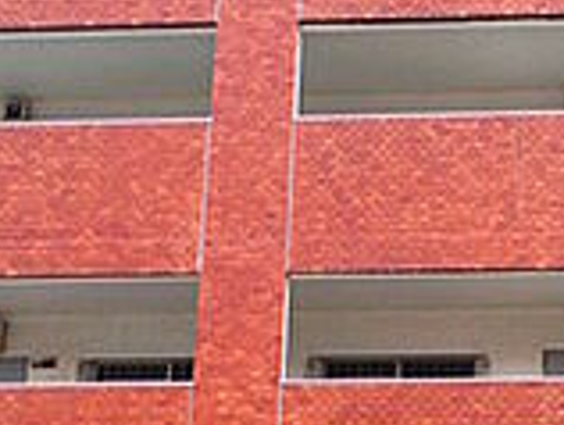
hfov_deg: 34.4
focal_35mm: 53
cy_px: 539
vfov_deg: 24.4
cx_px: 489
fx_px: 865
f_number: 2.2
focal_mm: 1.83
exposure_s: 1/354
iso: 42
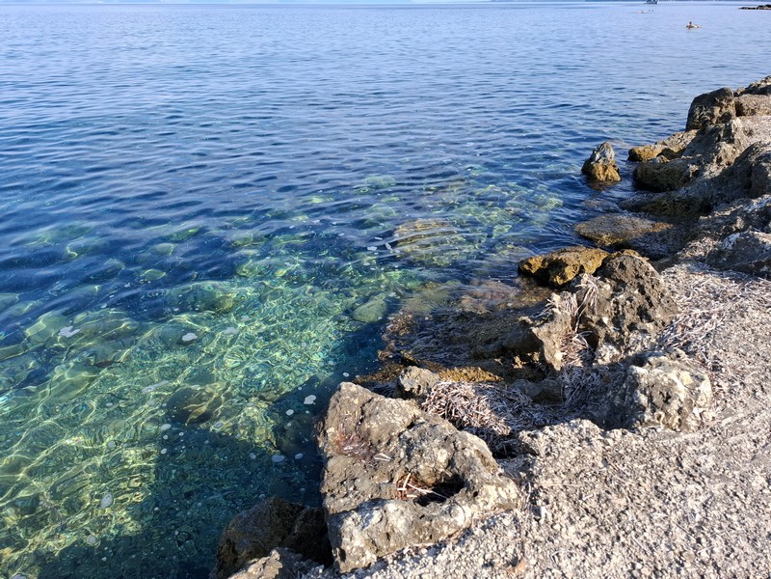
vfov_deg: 58.9
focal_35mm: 23
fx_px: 512
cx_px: 386
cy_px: 290
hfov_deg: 73.9
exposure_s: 1/975
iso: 50
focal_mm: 5.54
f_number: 1.8
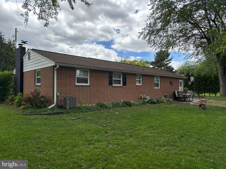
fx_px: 170
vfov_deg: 53.1
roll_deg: +0.0
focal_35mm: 26
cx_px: 113
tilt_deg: -0.3
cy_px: 84
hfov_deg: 67.3
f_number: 1.6
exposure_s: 1/1876
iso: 50
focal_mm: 5.96
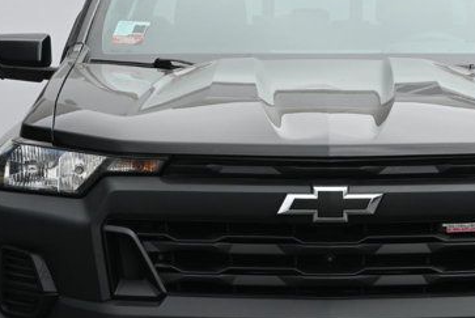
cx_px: 327
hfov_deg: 13.1
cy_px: 183
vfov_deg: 8.8
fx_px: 2066
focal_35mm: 156
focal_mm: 37
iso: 220
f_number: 5.3
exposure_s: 1/250
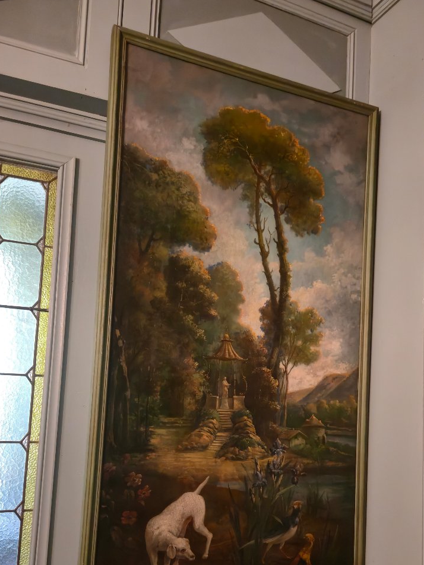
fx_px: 474
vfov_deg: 60.9
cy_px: 352
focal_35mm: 29
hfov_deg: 48.1
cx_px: 242
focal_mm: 5.4
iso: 640
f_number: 1.8
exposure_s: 1/25
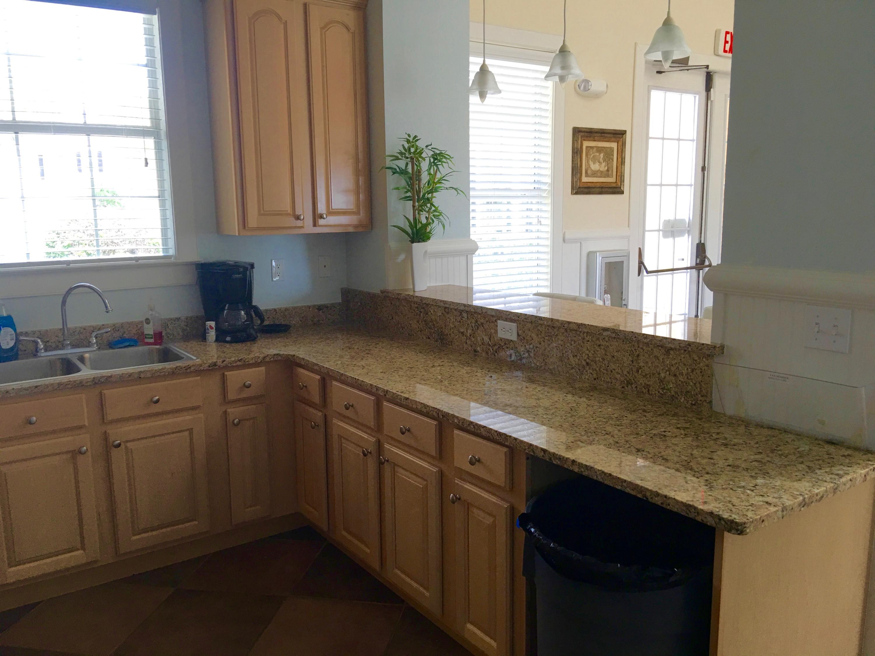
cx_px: 438
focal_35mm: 29
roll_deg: +0.3
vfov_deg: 48.2
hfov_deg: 61.7
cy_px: 328
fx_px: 733
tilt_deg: -8.4
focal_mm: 4.15
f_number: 2.2
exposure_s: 1/30
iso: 25
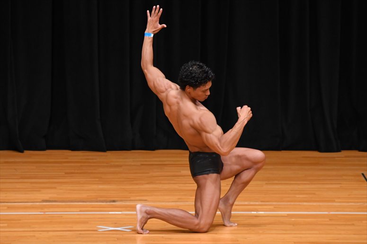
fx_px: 3515
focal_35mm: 345
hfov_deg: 6.0
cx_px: 184
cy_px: 122
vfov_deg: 4.0
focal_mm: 230
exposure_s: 1/400
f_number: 5.6
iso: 3200
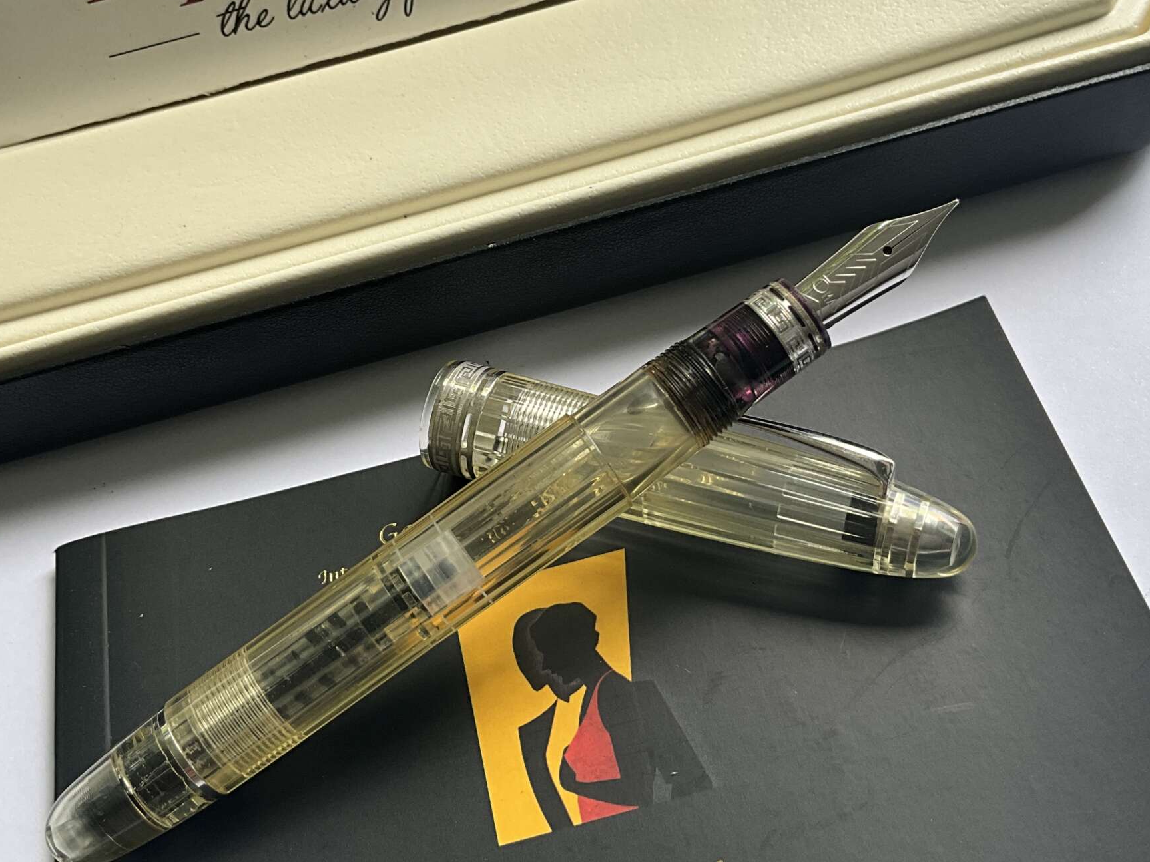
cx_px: 557
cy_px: 373
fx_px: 1428
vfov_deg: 33.5
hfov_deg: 43.8
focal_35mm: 43
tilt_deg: -53.3
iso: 25
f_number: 1.8
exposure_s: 1/122
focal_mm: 3
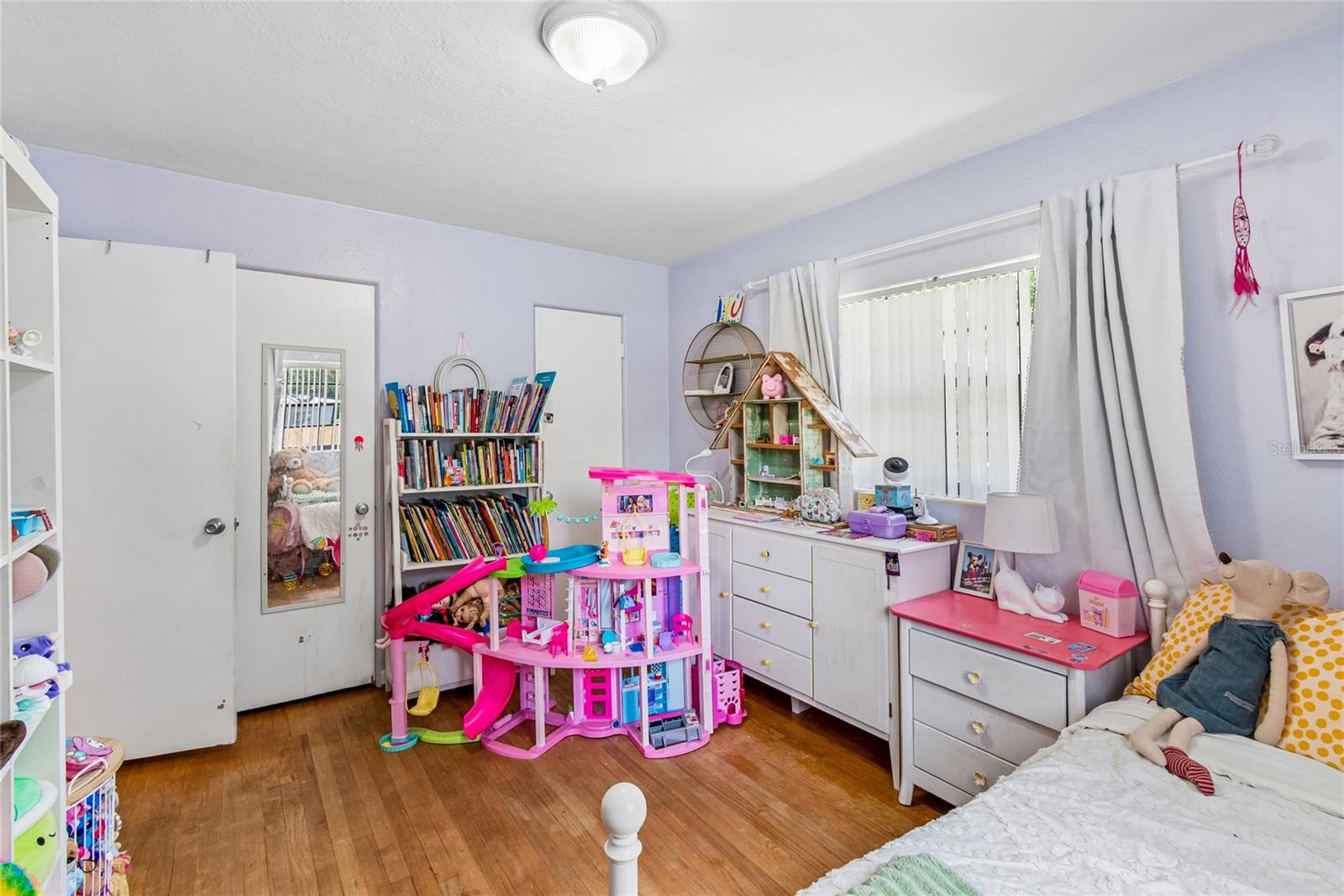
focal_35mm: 15
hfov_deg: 100.4
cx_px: 672
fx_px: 560
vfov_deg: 77.3
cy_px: 448
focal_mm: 10
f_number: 7.1
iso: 100
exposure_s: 1/13
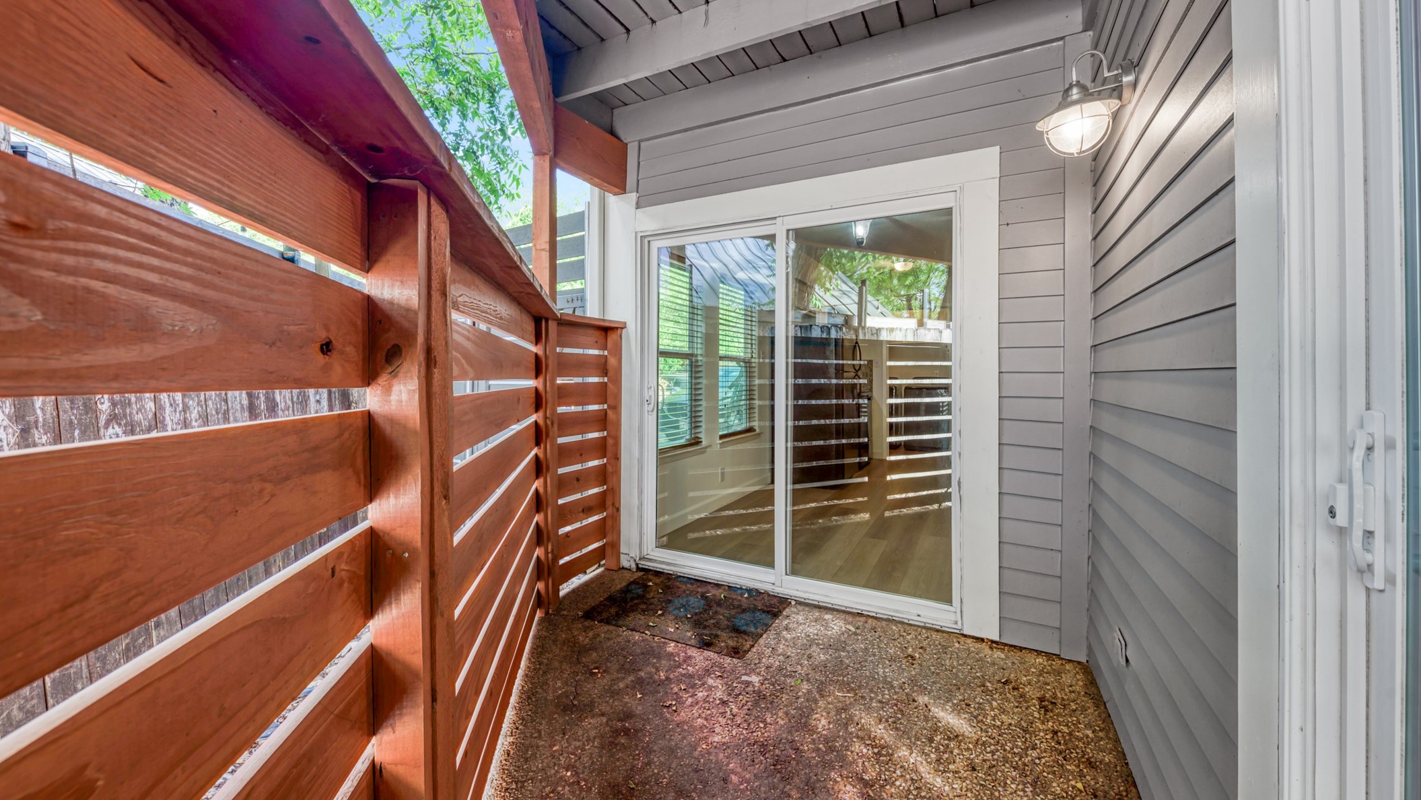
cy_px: 370
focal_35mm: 14
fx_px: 528
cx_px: 709
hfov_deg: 106.8
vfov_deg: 74.2
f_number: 8
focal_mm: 13
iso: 200
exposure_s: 1/40
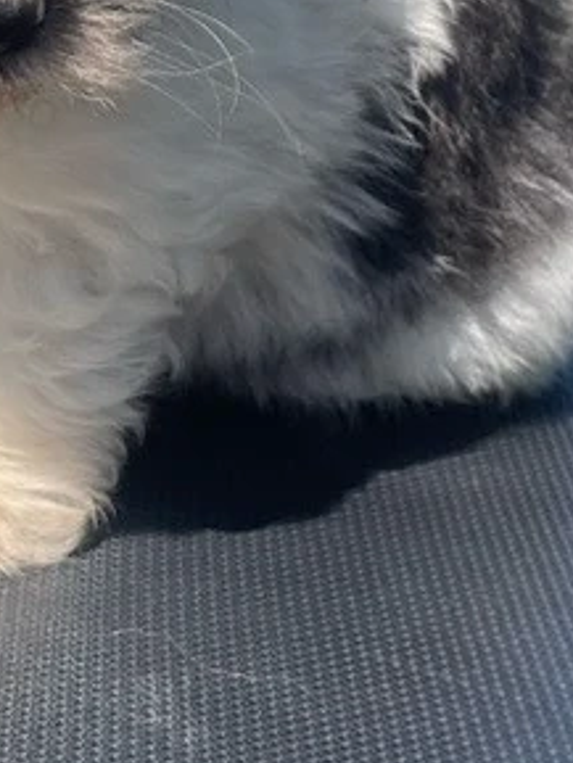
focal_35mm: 120
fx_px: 2647
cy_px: 298
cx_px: 55
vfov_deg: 16.4
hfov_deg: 12.3
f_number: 1.6
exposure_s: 1/1770
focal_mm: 4.2
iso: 32
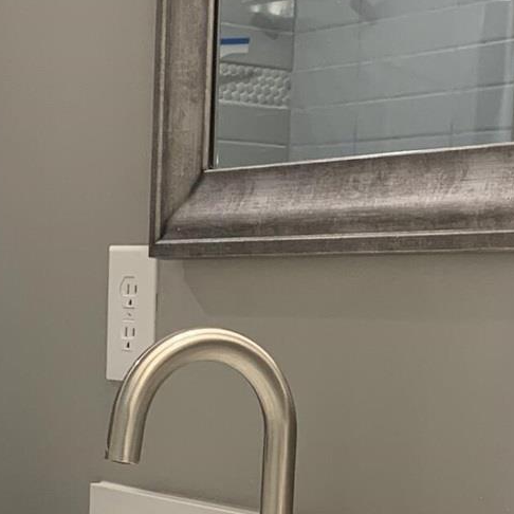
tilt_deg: -7.2
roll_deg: -2.0
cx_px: 240
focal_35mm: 109
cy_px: 497
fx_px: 1831
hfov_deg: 16.0
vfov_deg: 15.7
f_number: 1.8
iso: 80
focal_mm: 4.25
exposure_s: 1/60
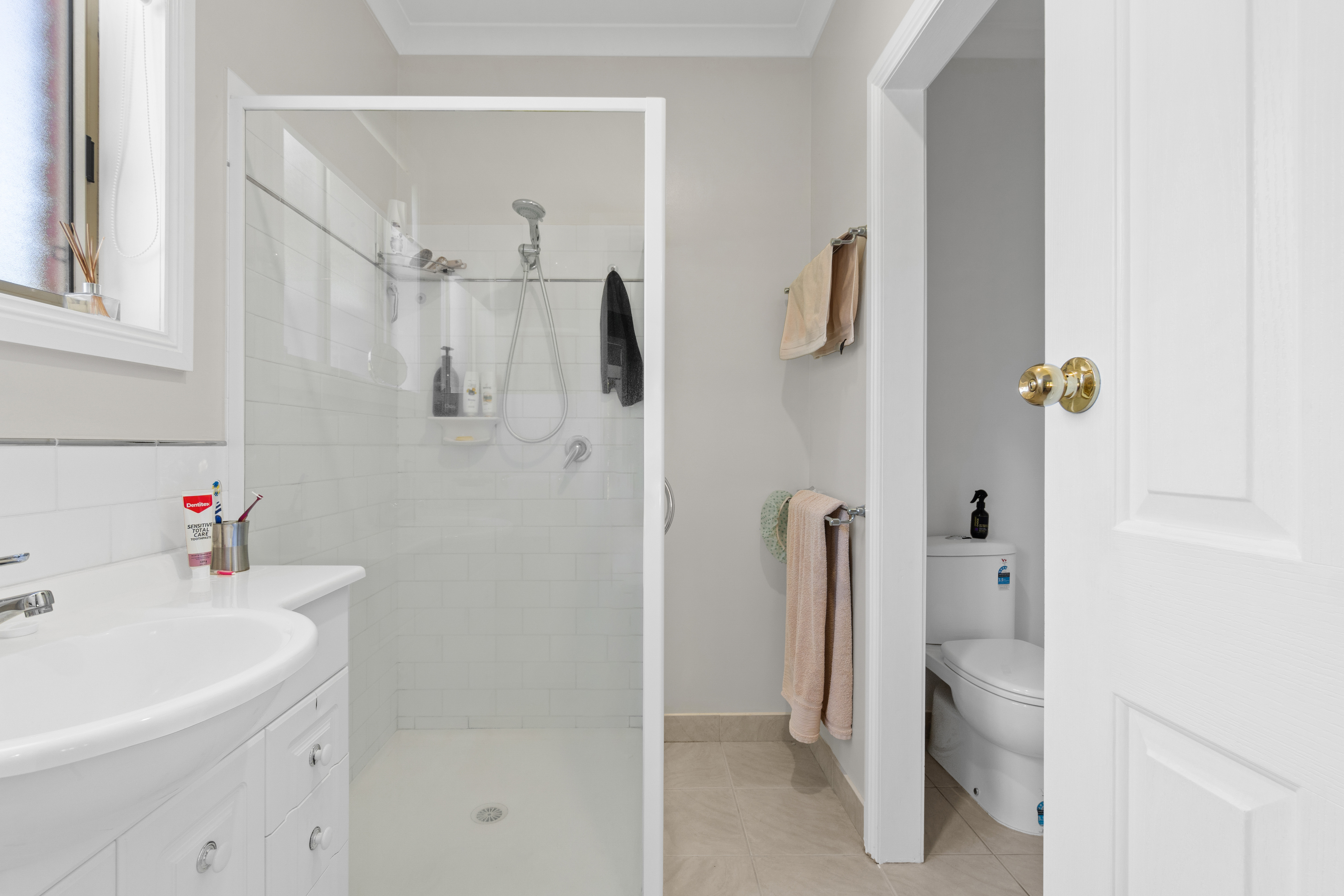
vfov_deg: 73.7
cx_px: 644
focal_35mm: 16
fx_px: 597
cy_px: 447
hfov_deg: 96.7
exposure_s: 1/4
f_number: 8
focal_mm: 10
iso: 200
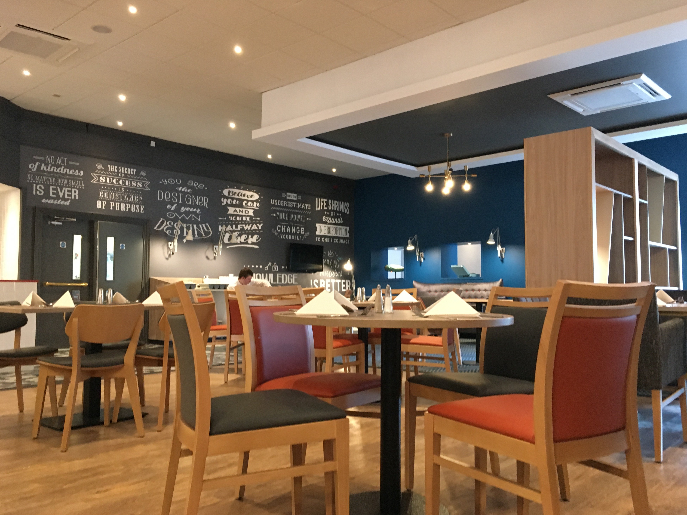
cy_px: 259
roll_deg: +0.1
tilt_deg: +3.4
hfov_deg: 60.0
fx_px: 595
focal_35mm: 30
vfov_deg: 46.8
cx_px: 341
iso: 200
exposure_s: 1/17
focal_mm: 4.15
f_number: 2.2
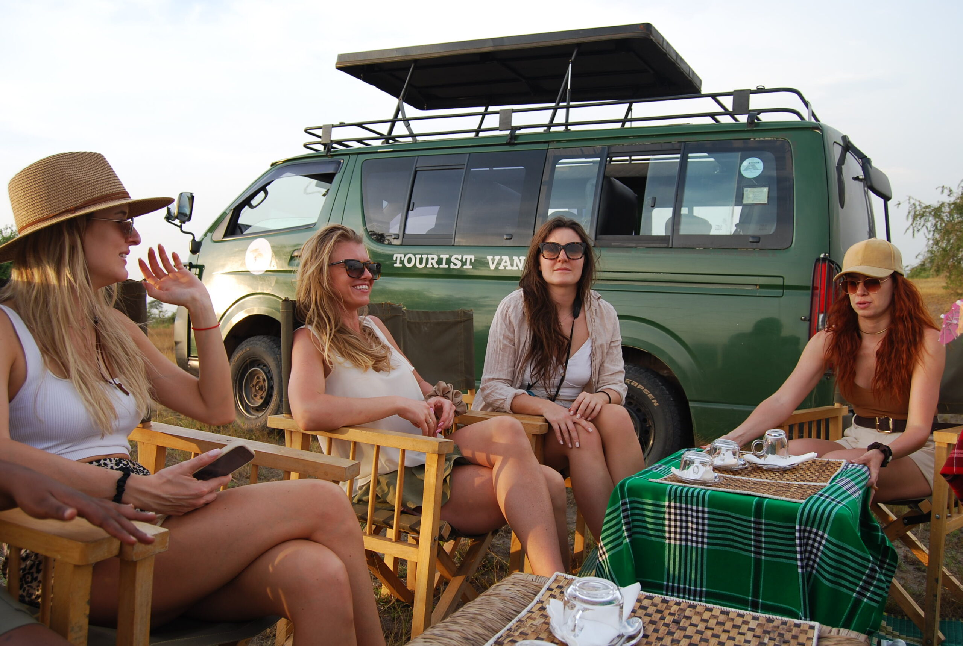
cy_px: 323
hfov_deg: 61.8
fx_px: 804
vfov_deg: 43.8
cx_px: 482
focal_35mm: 30
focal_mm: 20
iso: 100
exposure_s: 1/125
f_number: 5.6
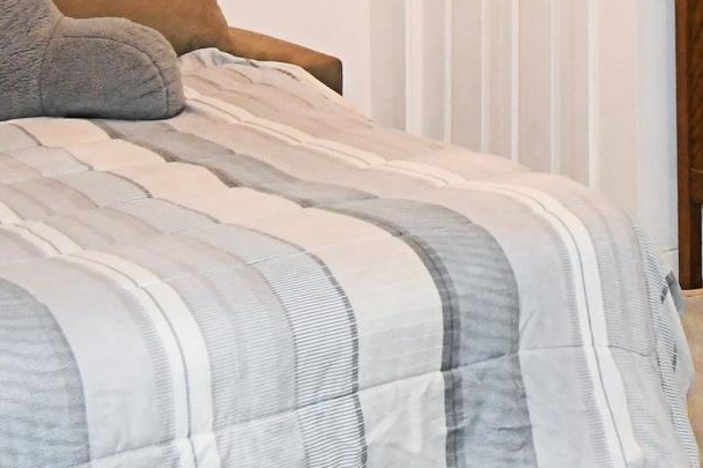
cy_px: -224
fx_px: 1776
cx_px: 586
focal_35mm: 91
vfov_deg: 14.1
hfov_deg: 22.0
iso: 4000
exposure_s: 1/250
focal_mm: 18
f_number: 9
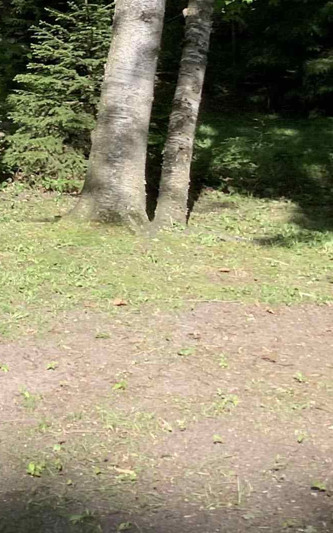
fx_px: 1395
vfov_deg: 20.9
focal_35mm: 96
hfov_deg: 12.2
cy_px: -9
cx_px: -322
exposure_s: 1/322
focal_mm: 3.3
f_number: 2.4
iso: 25
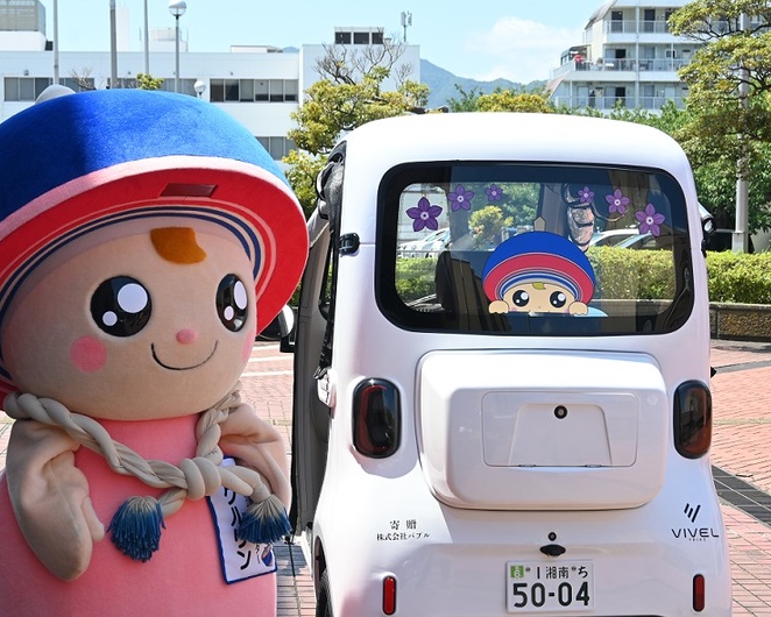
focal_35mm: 77
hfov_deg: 24.9
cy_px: 307
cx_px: 379
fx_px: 1748
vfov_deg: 20.0
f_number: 7.1
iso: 320
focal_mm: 45
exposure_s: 1/500
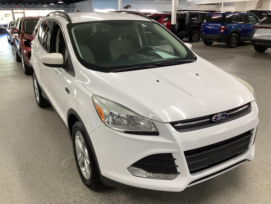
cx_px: 136
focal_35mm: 31
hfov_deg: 58.4
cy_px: 102
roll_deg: +0.4
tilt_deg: -19.3
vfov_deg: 45.4
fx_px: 243
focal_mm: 3.3
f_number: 2.4
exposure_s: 1/60
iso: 125
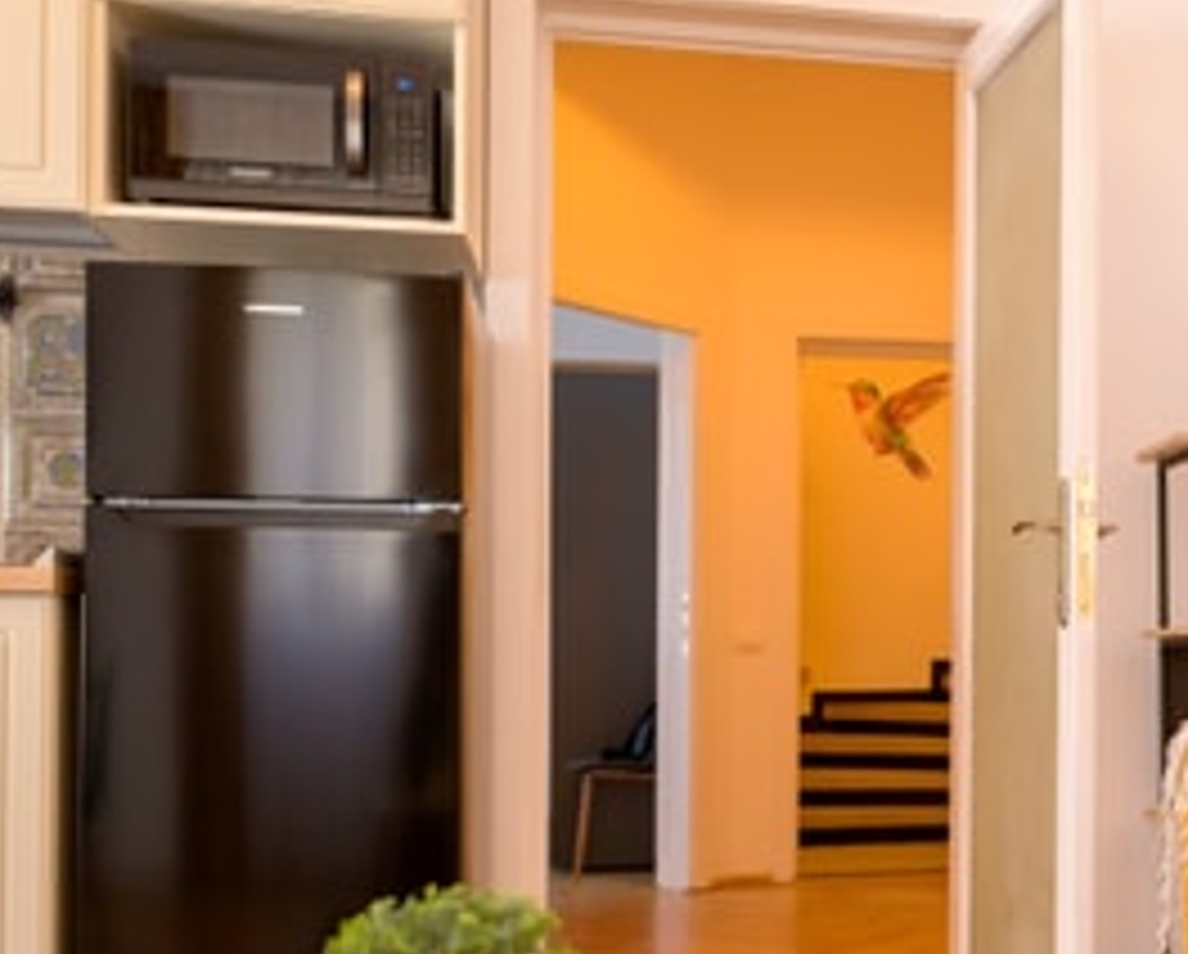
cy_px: 644
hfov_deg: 33.3
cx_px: 1158
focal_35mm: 52
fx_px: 1831
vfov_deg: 29.0
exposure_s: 1/250
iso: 1250
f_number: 3.2
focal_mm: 24
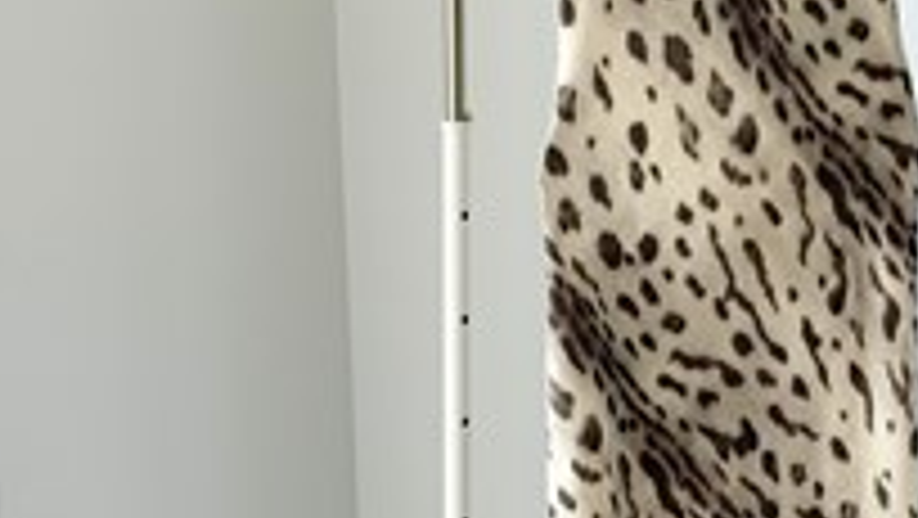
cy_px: 367
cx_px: 621
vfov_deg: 11.4
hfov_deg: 20.1
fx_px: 2582
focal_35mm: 106
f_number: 1.78
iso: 64
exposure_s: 1/121
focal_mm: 6.76
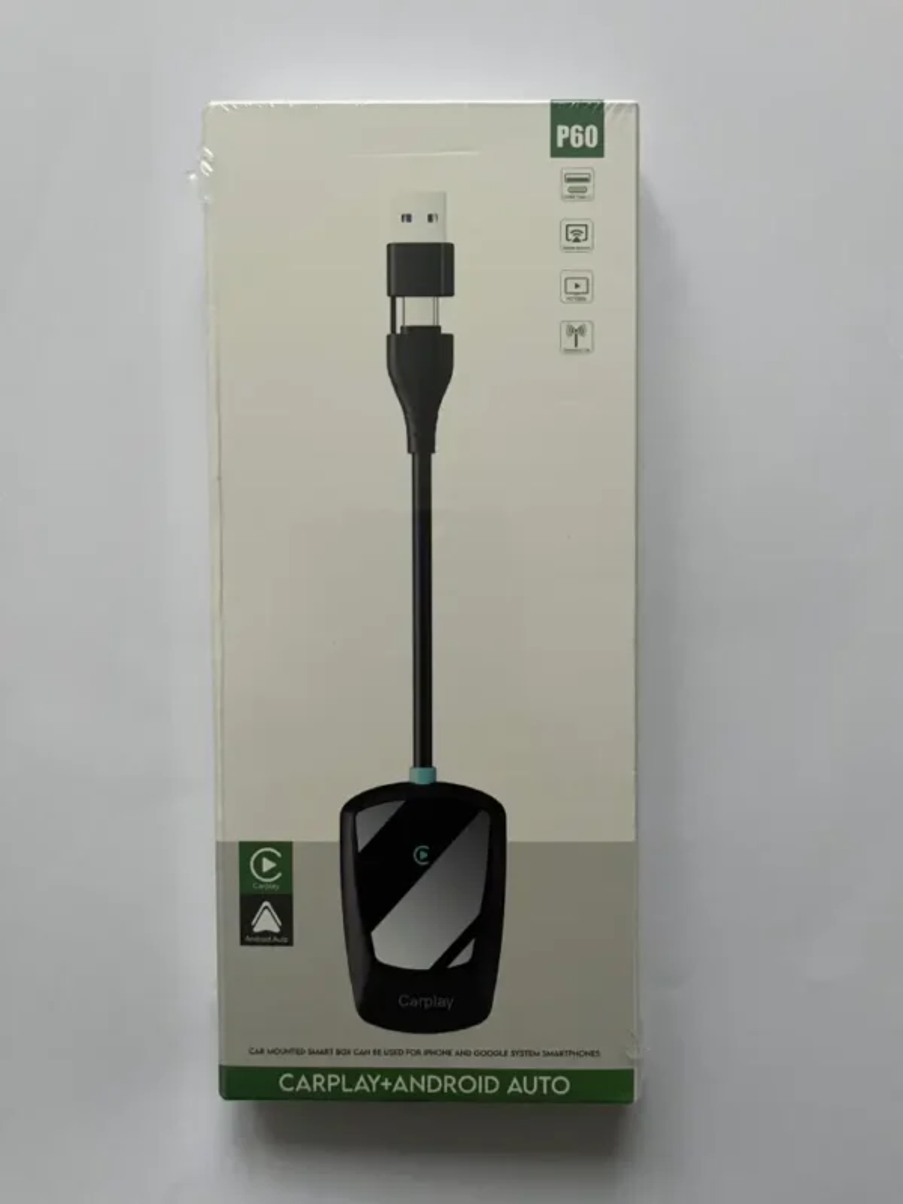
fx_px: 904
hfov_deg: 53.1
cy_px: 602
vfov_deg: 67.3
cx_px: 452
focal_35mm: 26
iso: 500
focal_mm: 5.1
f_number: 1.6
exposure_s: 1/60
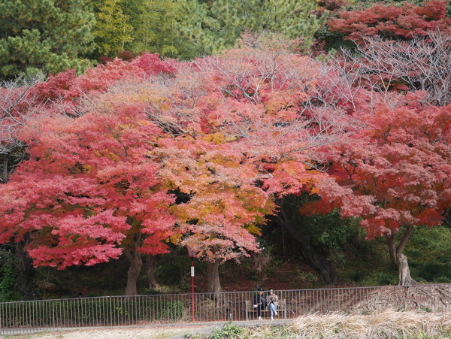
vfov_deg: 9.9
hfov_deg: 13.2
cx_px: 226
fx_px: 1956
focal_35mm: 150
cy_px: 170
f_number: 4.8
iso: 200
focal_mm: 75
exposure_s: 1/200
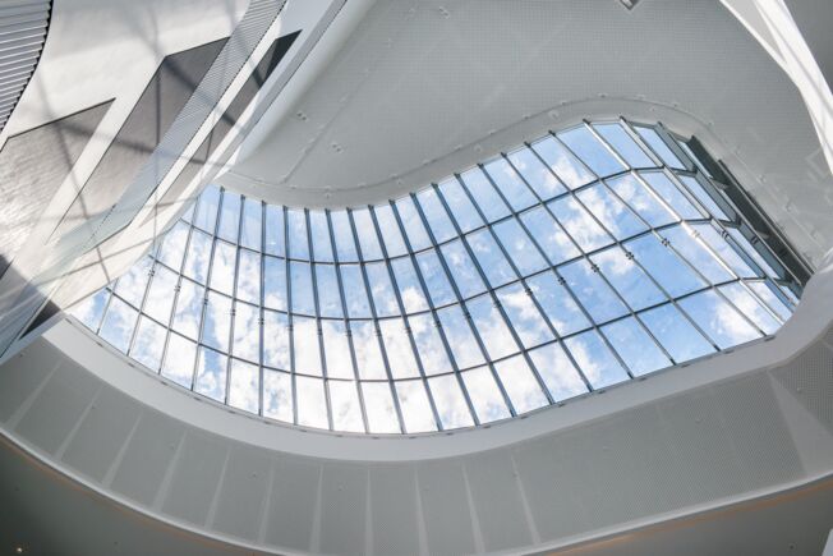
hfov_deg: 54.4
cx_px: 416
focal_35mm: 35
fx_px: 810
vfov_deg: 37.9
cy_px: 278
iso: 160
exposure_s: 1/800
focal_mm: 35
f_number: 7.1
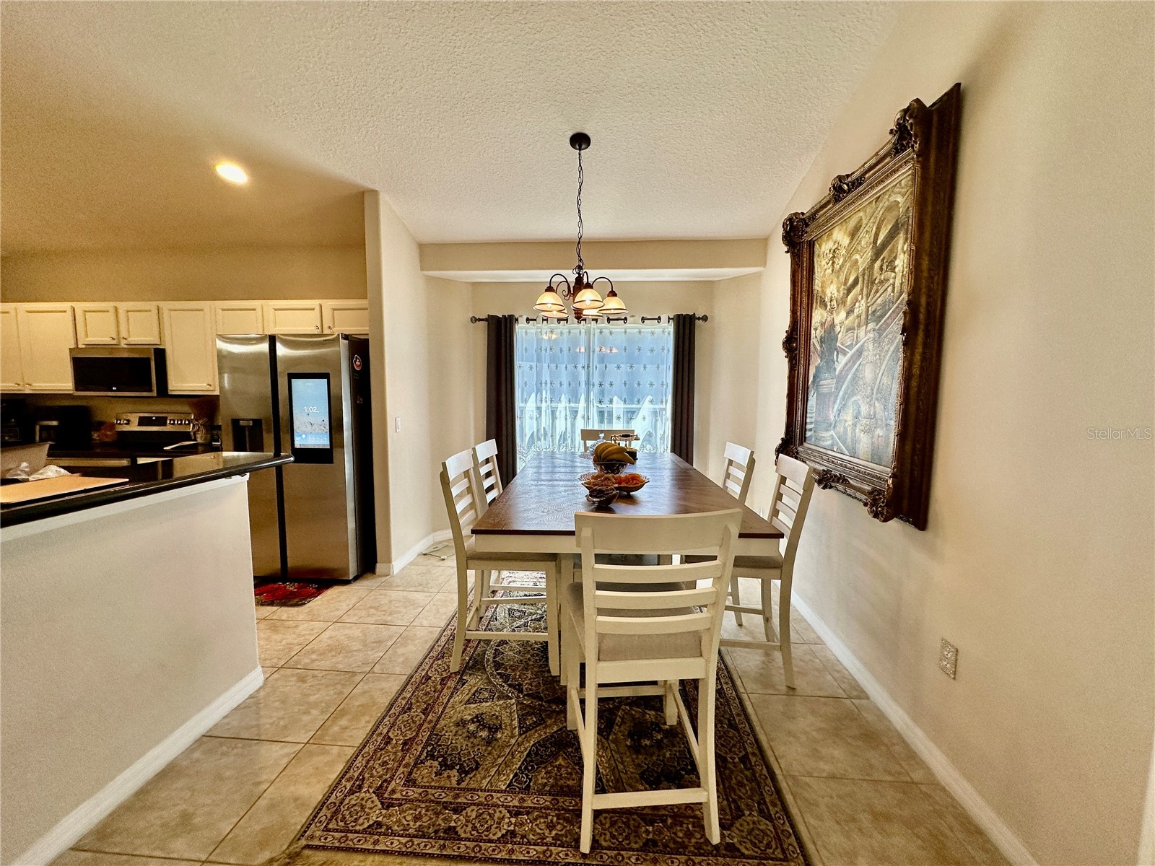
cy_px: 433
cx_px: 578
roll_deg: -0.8
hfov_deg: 102.1
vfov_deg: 85.7
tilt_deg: -4.7
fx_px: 467
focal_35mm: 14
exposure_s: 1/120
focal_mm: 2.22
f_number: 2.2
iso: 100
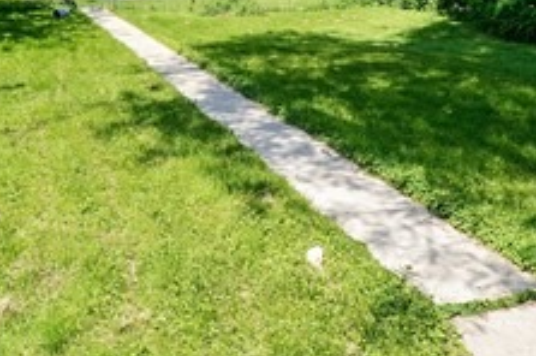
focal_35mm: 43
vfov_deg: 27.0
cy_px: -87
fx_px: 639
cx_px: 192
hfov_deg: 45.0
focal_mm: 10
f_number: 9
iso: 200
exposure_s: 1/160
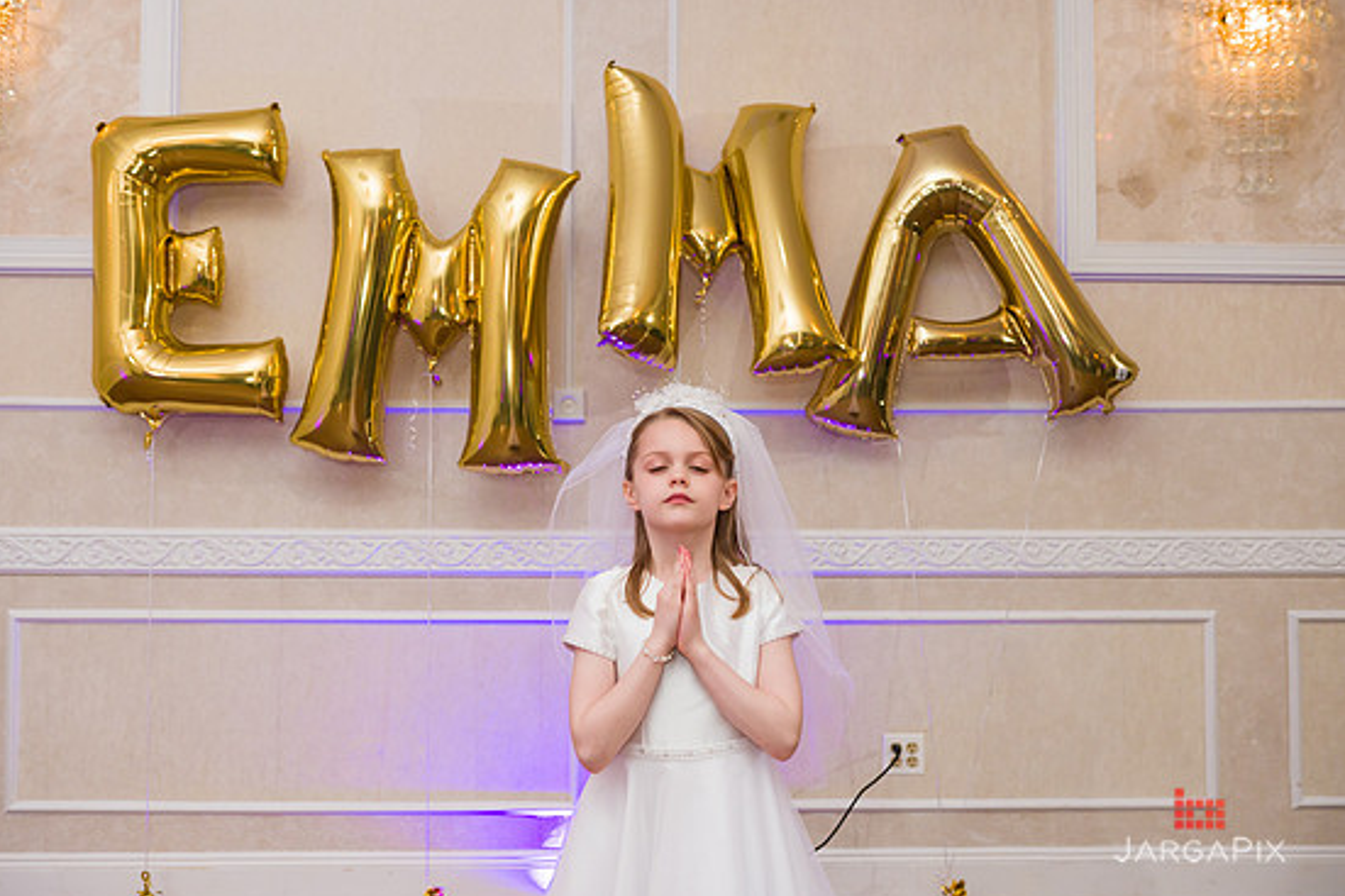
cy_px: 444
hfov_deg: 48.5
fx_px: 1494
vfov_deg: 33.4
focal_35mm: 40
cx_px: 640
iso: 1250
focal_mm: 38
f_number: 5
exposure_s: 1/200
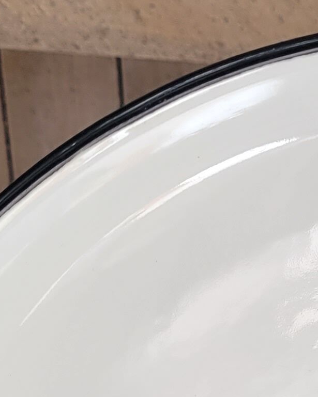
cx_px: 488
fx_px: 1565
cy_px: 477
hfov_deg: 11.1
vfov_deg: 14.0
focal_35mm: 133
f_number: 1.8
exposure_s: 1/211
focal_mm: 5.4
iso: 40
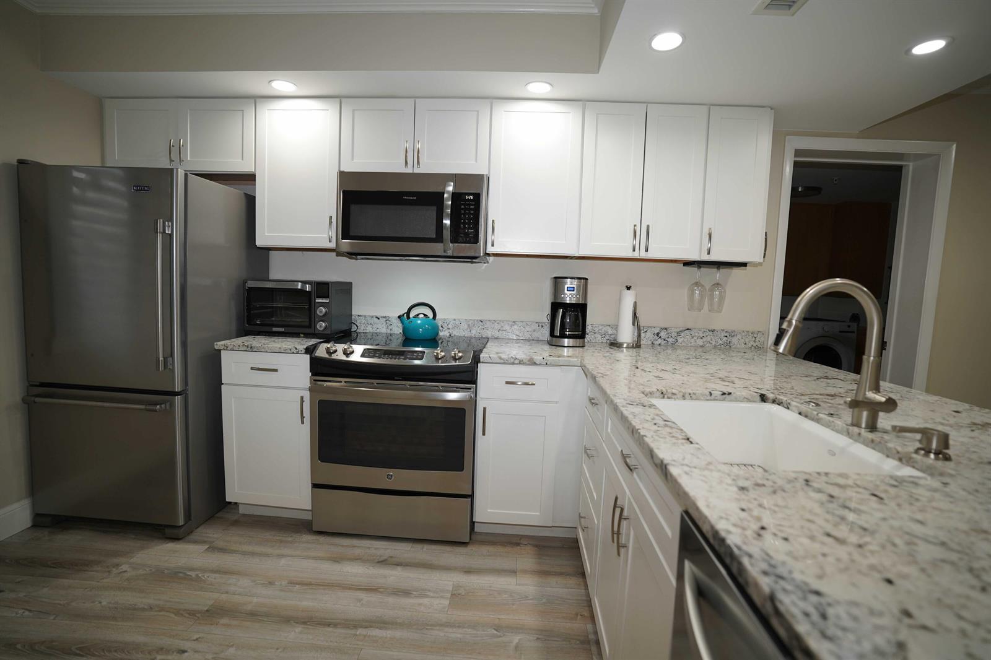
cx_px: 496
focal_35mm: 16
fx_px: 440
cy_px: 330
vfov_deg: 73.7
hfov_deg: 96.7
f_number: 2.8
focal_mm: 16
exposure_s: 1/60
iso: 200
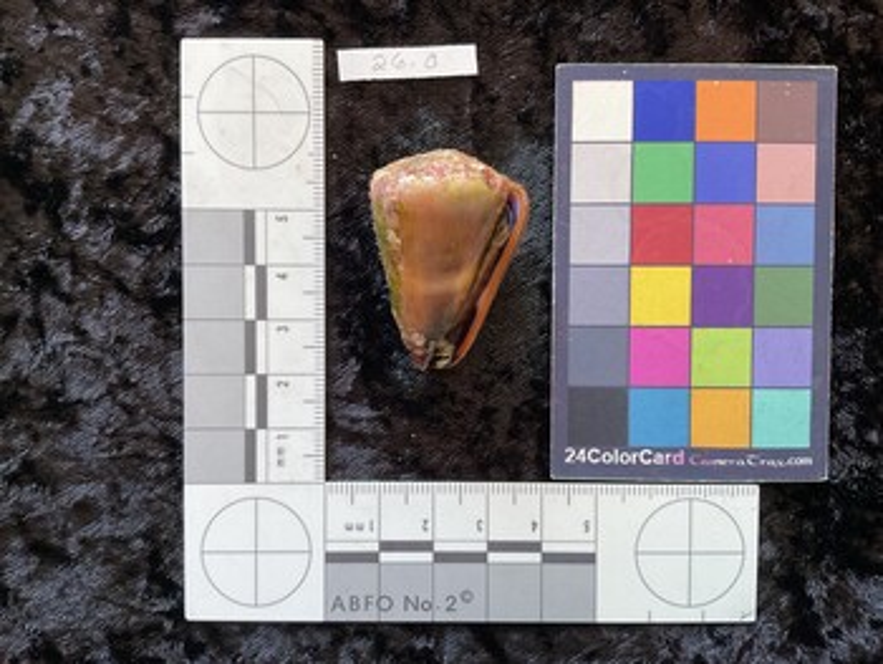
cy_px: 332
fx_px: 740
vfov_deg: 48.3
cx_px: 442
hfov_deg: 61.6
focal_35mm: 29
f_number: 1.8
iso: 50
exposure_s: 1/60
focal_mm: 3
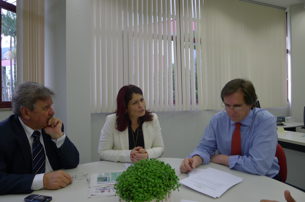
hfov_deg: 73.8
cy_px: 101
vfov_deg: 53.0
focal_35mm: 24
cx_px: 152
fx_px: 203
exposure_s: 1/80
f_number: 2
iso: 80
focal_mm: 5.1
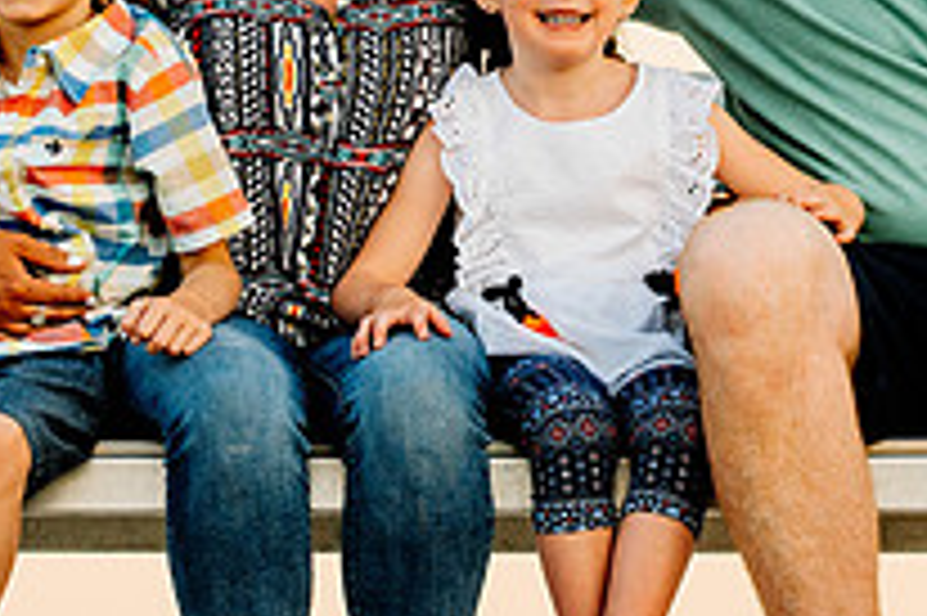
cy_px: 110
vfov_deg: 4.0
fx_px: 8876
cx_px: 594
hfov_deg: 6.0
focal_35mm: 345
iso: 400
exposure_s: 1/250
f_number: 4.5
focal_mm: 116
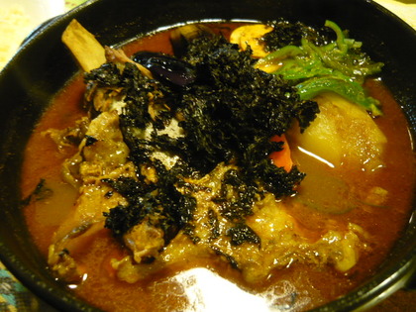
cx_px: 208
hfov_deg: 55.4
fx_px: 397
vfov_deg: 42.9
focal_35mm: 33
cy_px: 156
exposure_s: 1/10
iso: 400
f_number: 2.8
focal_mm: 5.5
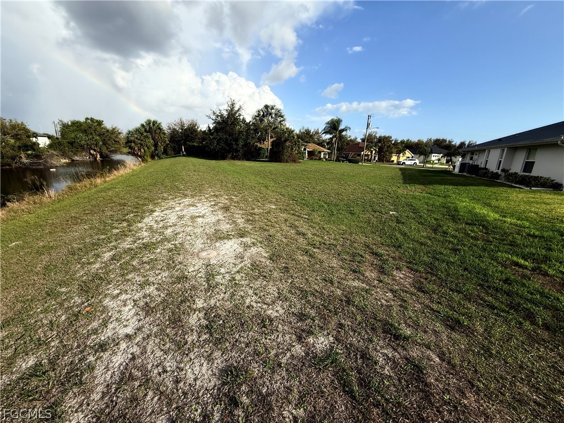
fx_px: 228
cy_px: 212
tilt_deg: -14.1
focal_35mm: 14
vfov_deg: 85.7
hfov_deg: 102.1
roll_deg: -1.0
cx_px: 282
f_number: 2.2
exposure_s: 1/1497
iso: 50
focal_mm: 2.22
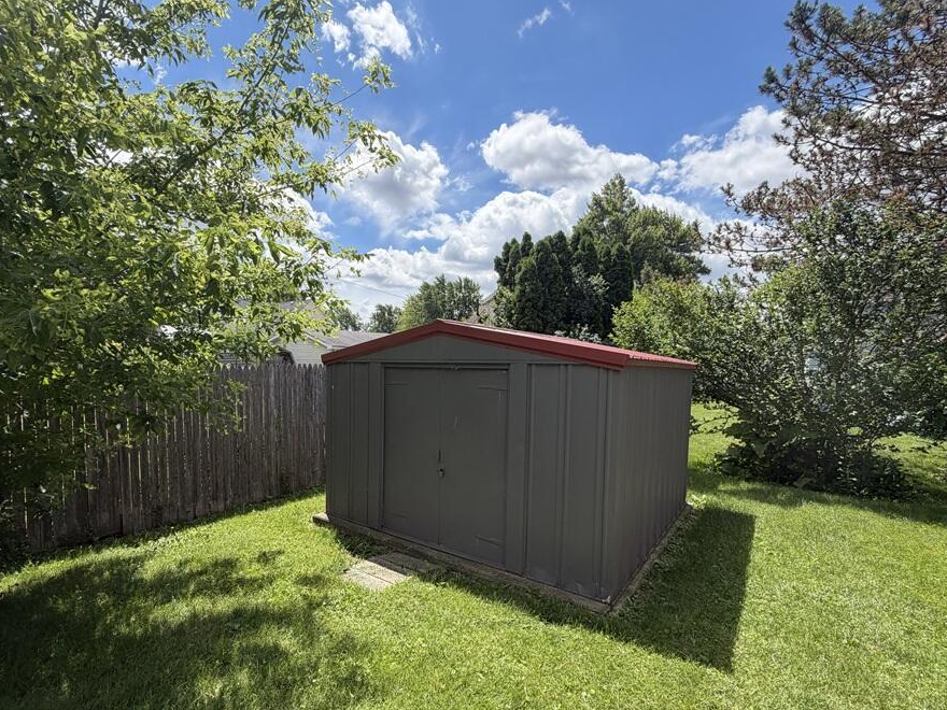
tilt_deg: -3.2
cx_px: 426
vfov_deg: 74.6
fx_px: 465
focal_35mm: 17
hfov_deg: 90.7
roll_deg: -0.8
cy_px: 381
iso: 32
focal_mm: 2.22
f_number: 2.2
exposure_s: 1/770
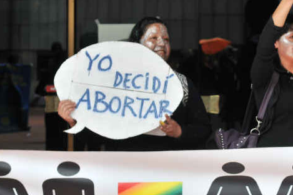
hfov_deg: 18.9
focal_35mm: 107
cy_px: 62
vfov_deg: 12.8
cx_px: 246
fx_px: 870
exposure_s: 1/1000
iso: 400
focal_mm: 34
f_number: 3.5
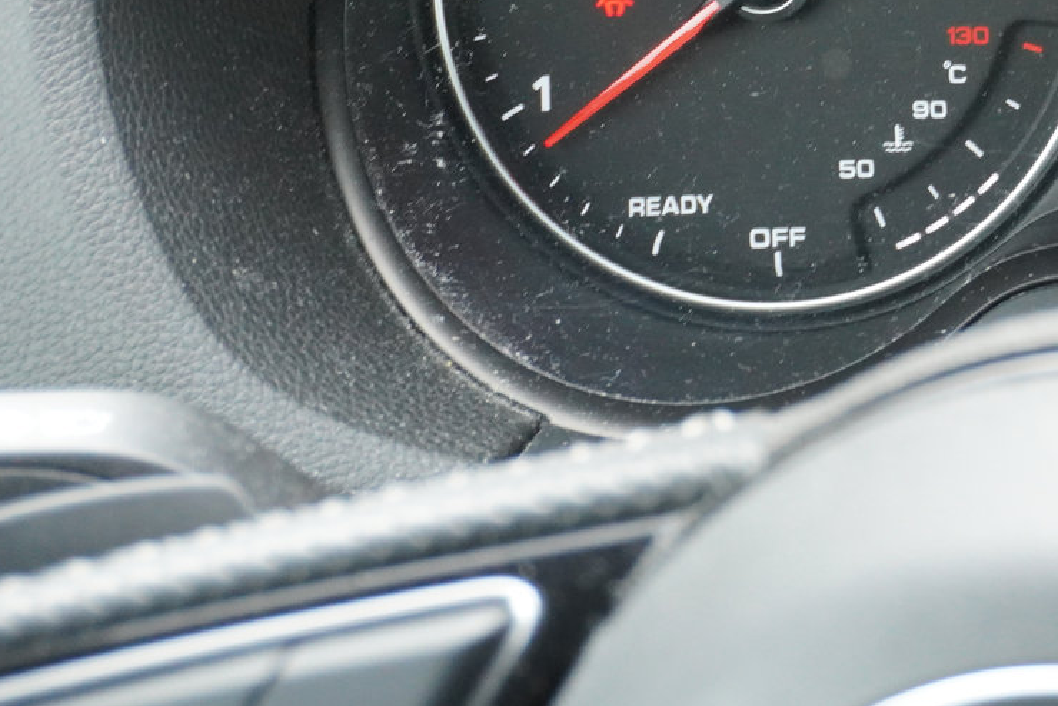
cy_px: -140
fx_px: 4527
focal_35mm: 154
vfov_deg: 8.8
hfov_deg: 13.0
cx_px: 1264
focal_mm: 38
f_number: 5.6
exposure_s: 1/60
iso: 1250
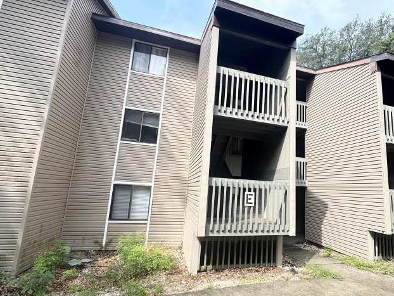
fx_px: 205
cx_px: 230
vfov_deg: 71.5
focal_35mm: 18
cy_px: 160
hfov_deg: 87.0
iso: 50
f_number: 2.2
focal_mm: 2.22
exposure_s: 1/652
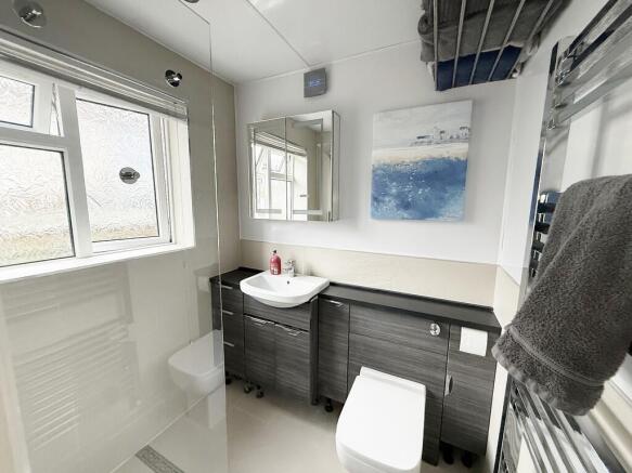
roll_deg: -0.4
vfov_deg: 85.7
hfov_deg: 102.1
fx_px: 256
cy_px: 236
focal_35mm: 14
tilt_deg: -6.6
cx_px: 316
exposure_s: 1/99
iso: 320
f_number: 2.2
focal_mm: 2.22
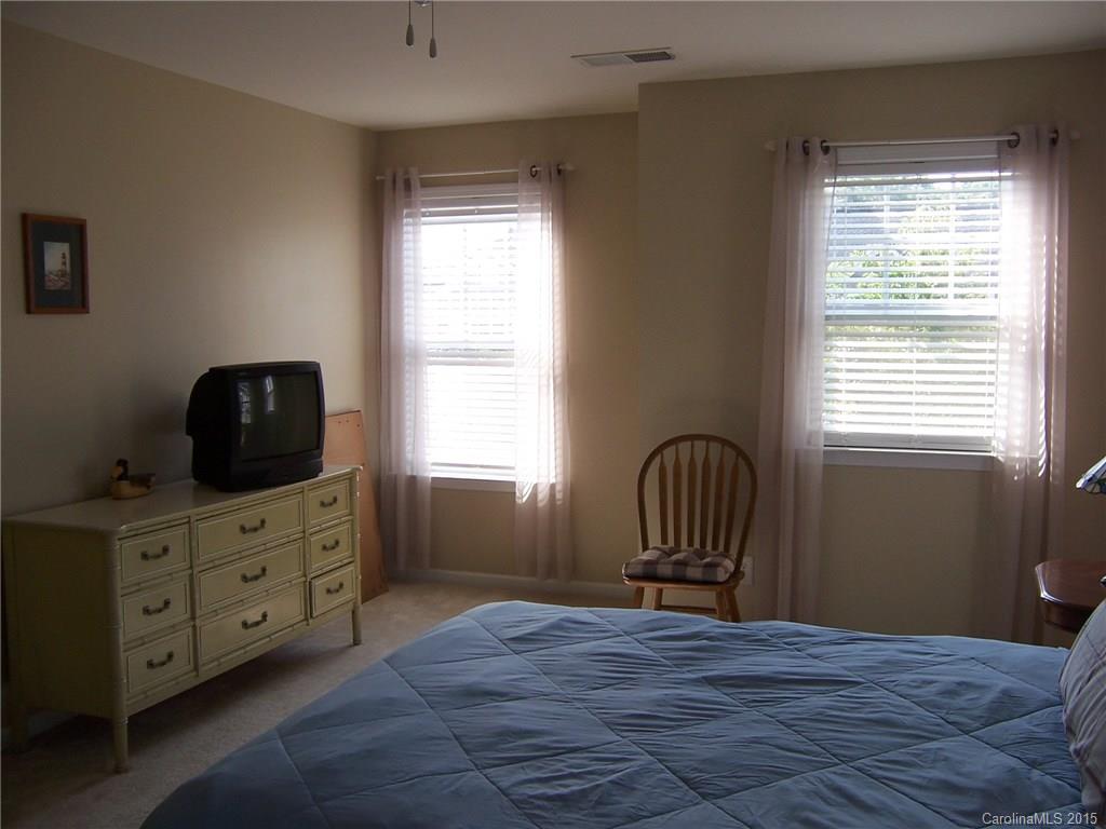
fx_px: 1054
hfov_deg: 55.4
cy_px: 414
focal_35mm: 33
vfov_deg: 42.9
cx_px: 553
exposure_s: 1/125
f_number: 3.4
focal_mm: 5.5
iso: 80
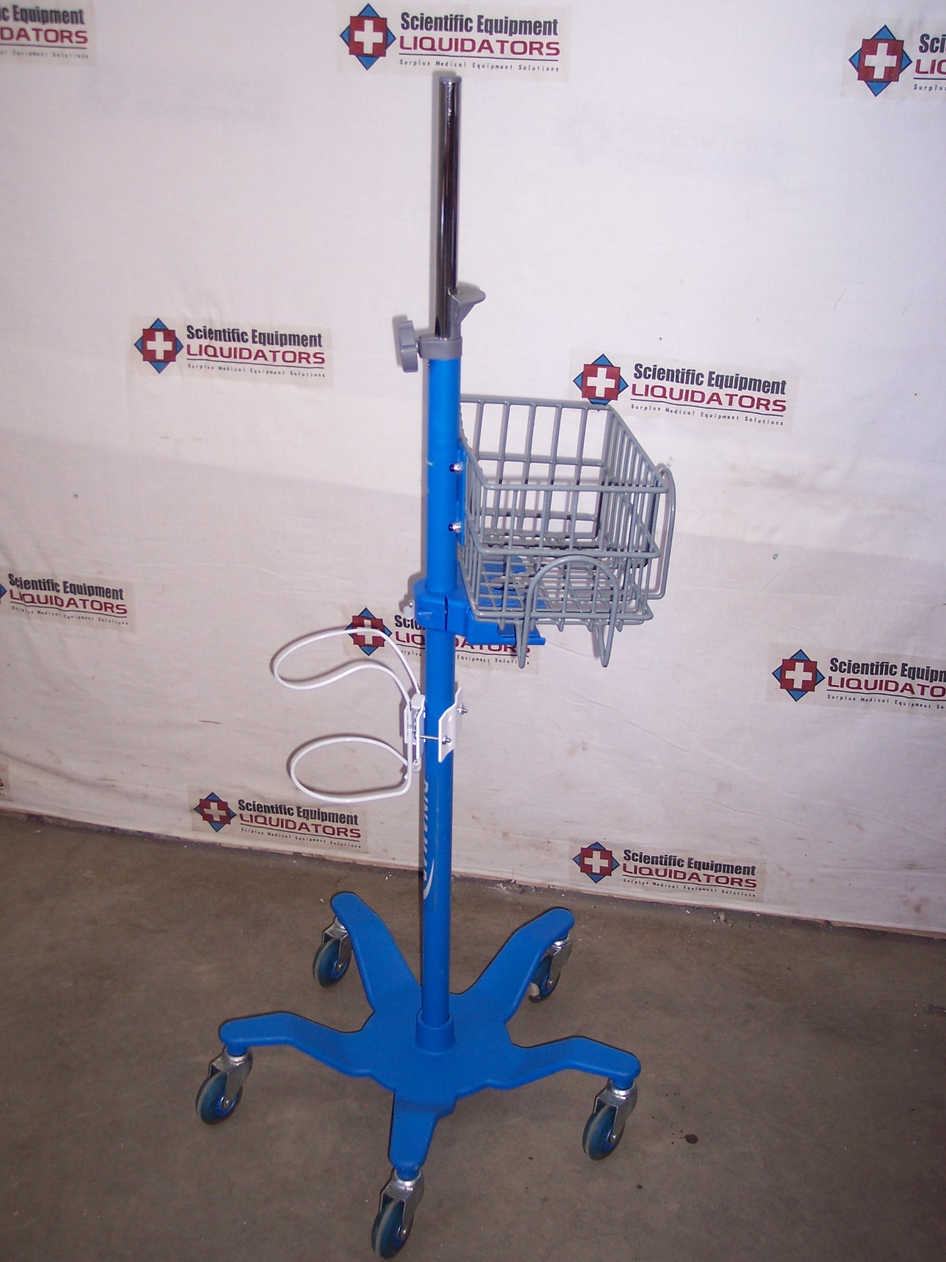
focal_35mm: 42
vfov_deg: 44.8
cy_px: 612
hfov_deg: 34.3
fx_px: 1531
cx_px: 440
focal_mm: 8
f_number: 2.8
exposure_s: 1/60
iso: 100
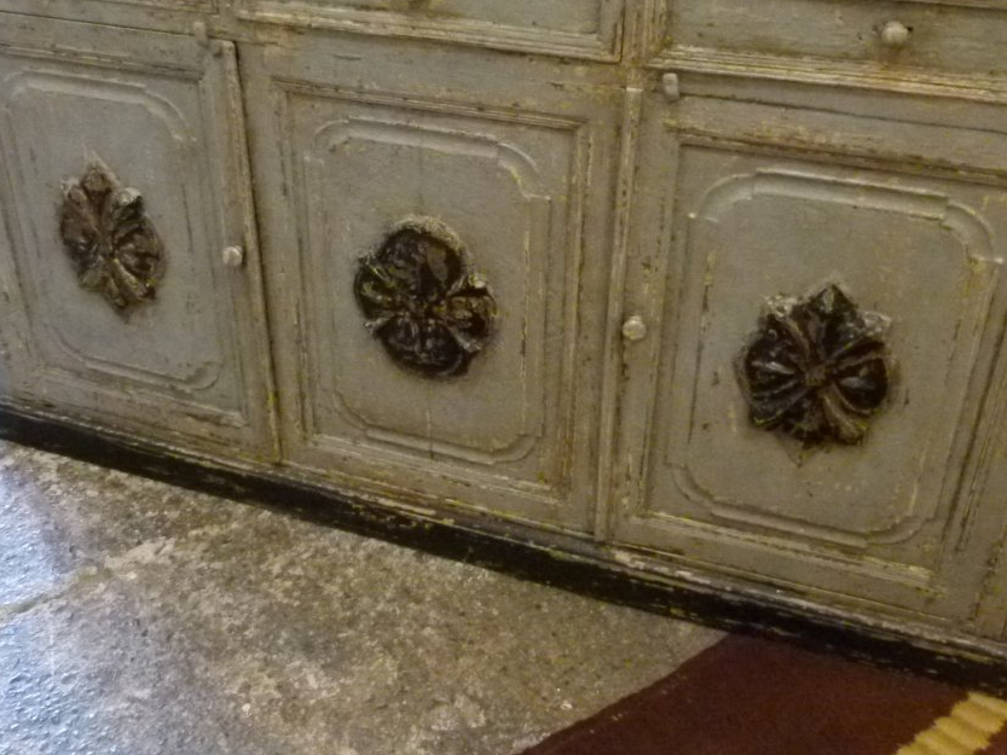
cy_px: 237
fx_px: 1047
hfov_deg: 51.3
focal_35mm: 36
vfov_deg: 39.1
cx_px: 496
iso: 800
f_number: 2.8
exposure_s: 1/30
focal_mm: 4.5
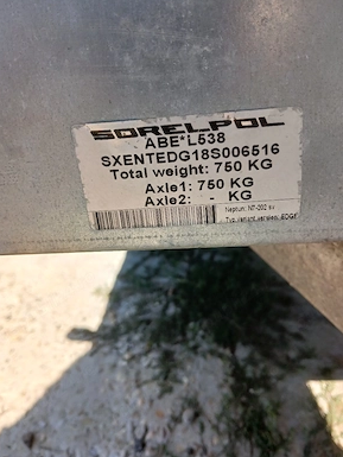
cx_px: 172
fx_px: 357
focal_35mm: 27
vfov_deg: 65.3
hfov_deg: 51.4
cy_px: 222
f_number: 1.8
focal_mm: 3.98
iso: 20
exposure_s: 1/217
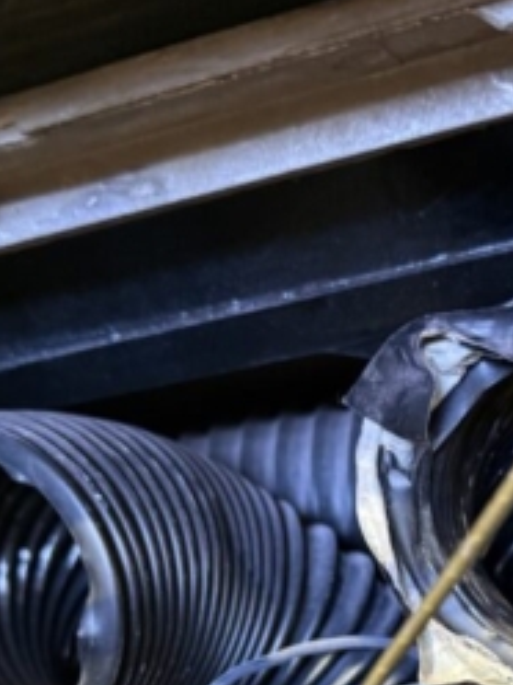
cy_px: 649
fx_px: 1225
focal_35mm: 62
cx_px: 339
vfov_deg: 29.6
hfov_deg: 23.6
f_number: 1.78
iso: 800
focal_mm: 6.76
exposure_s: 1/40
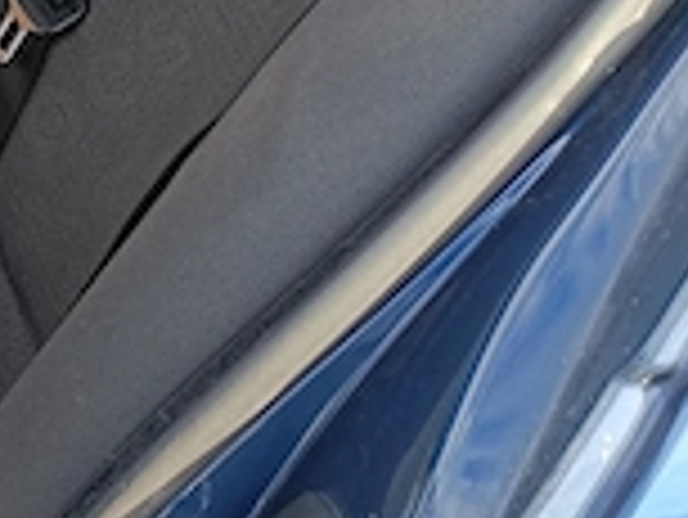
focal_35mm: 102
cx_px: -531
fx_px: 2029
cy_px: 0
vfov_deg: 14.3
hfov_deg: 16.3
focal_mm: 4.94
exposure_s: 1/108
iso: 50
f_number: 1.5
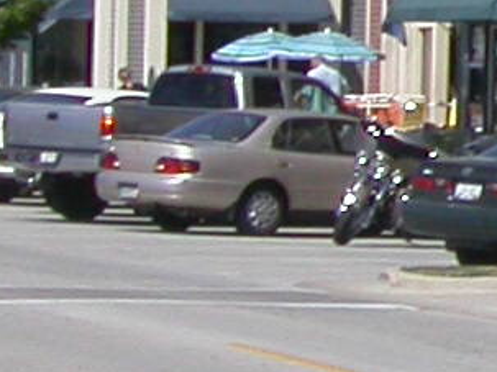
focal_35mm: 562
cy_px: -179
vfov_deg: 2.6
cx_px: 1509
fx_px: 8066
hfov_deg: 3.4
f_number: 7.7
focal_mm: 15.5
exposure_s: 1/468
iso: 100
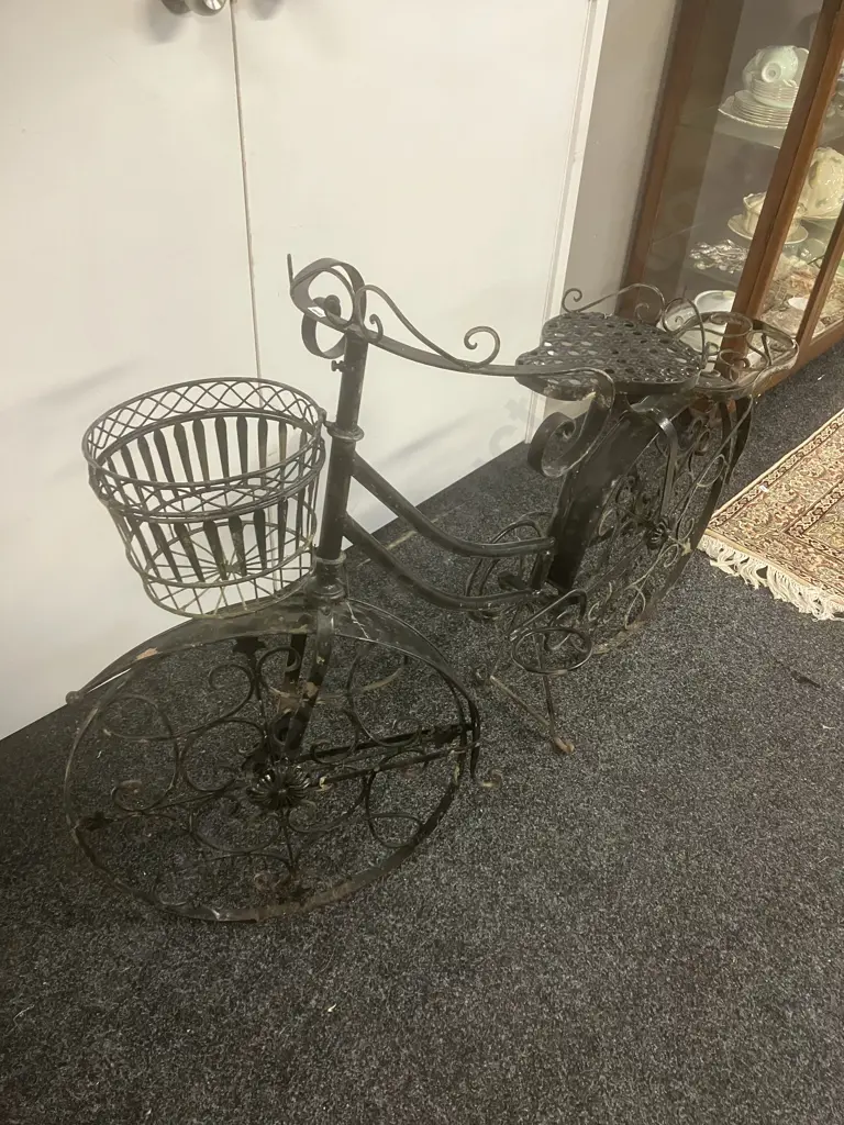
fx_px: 910
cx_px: 422
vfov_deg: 63.4
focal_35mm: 28
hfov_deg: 49.7
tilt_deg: -39.7
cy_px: 562
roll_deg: -4.7
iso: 250
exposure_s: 1/50
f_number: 1.8
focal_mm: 3.99
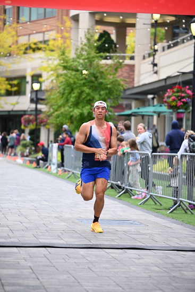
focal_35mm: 110
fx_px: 893
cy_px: 146
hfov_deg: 12.5
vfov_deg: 18.6
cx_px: 98
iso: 1250
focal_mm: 110
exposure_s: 1/2000
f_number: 2.8
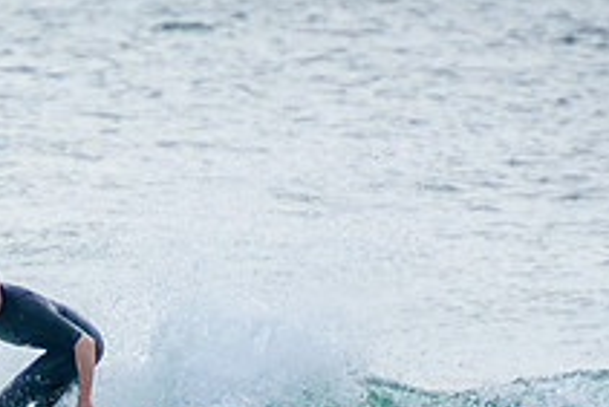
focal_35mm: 1648
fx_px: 27897
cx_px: 29
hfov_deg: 1.3
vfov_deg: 0.8
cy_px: 403
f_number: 5.6
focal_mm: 400
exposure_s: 1/2000
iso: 400
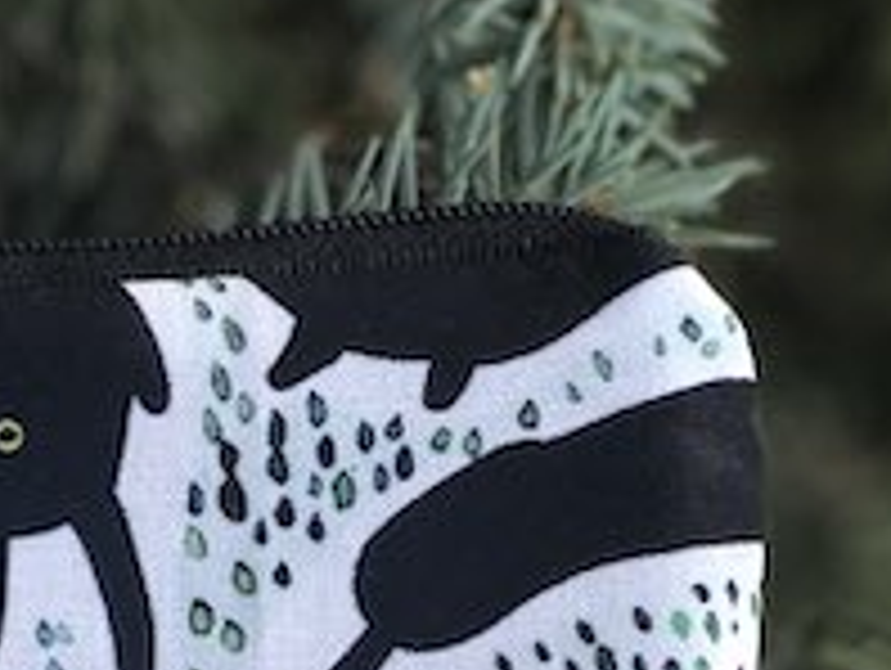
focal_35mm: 184
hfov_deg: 10.3
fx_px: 4742
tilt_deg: -69.8
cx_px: -518
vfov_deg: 7.9
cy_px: 1030
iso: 25
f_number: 2.8
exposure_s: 1/30
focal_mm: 6.6
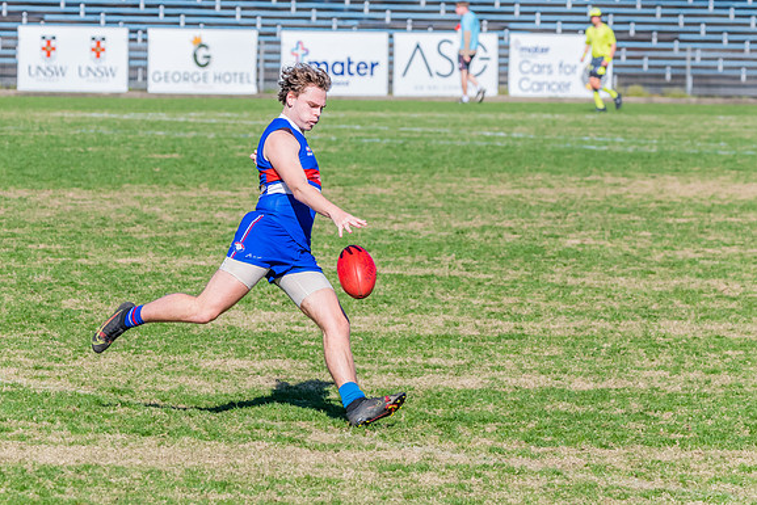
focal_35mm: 320
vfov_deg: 4.3
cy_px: 221
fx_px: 6730
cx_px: 341
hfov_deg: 6.4
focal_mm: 240
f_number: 10
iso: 800
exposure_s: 1/1600
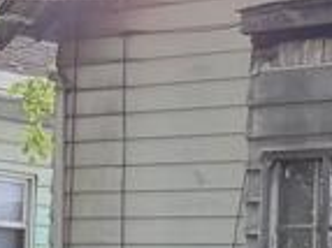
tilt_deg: +1.7
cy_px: 280
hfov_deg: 11.4
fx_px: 1648
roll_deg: -1.7
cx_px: 304
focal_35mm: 172
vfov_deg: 8.5
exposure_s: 1/372
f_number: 1.78
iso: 80
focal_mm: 6.76
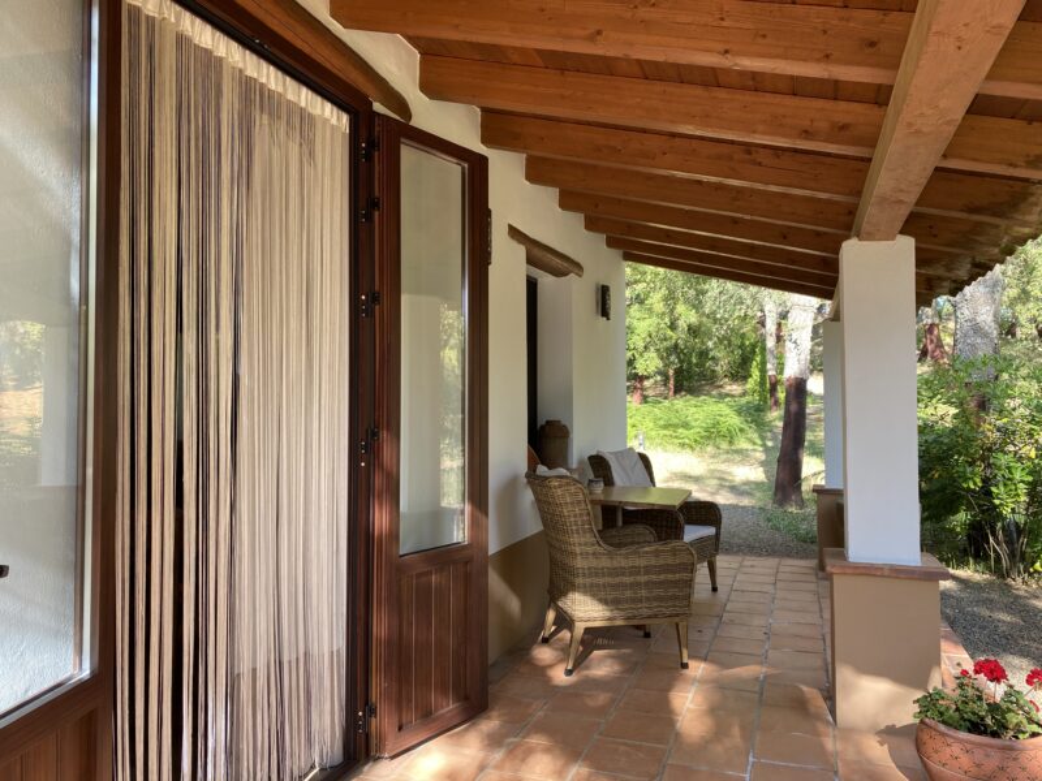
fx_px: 783
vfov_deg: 53.1
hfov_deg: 67.3
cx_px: 521
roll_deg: +0.2
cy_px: 390
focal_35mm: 26
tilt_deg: +0.3
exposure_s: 1/121
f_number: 1.8
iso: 32
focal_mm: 4.25
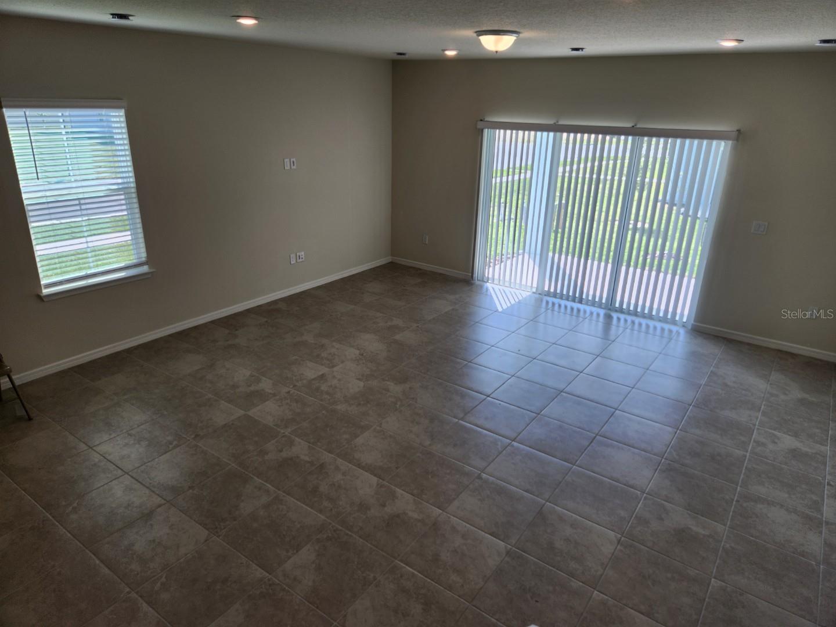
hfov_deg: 73.9
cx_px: 418
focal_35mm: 23
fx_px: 555
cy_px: 314
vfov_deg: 58.9
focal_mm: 5.4
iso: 20
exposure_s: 1/188
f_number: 1.8
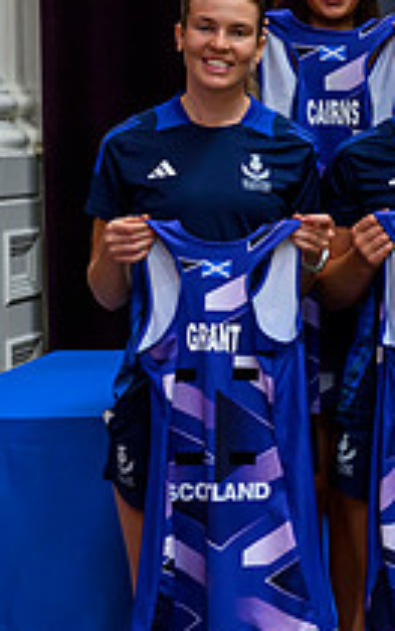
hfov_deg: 9.4
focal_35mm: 130
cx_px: 831
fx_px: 2235
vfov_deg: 16.0
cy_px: 272
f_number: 3.5
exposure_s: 1/320
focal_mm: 41
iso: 4000
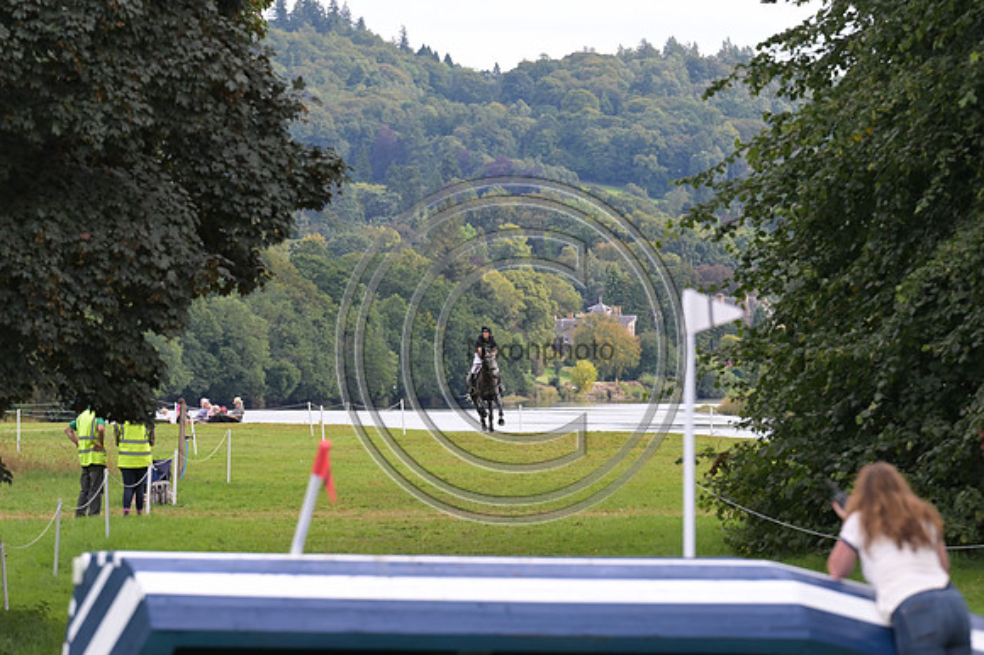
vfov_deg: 4.6
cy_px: 328
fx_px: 8195
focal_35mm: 300
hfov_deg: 6.9
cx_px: 492
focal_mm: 200
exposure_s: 1/1250
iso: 900
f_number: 5.6
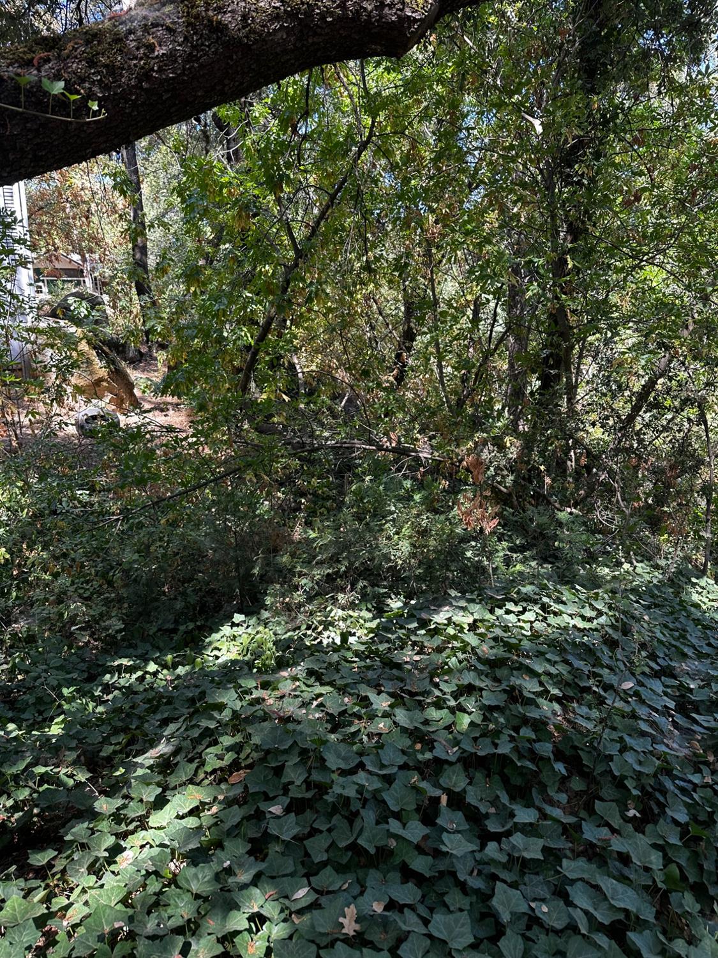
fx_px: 664
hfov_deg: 56.8
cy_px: 479
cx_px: 359
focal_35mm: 24
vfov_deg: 71.6
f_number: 1.78
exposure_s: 1/206
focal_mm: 6.86
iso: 64
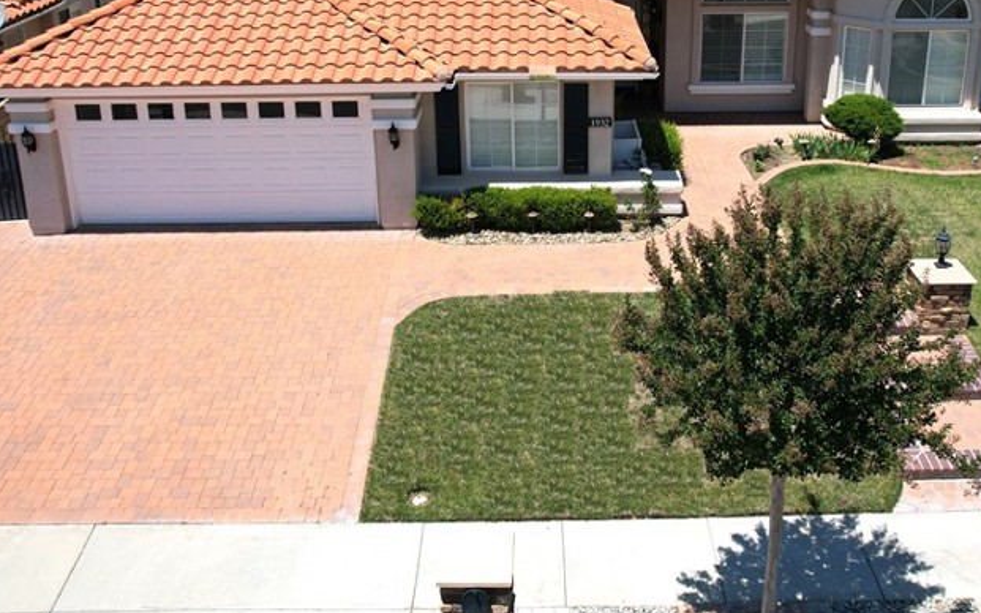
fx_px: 989
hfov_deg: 52.7
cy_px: 124
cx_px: 542
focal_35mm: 37
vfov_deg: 33.4
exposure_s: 1/2500
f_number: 2.8
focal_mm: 8.38
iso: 110
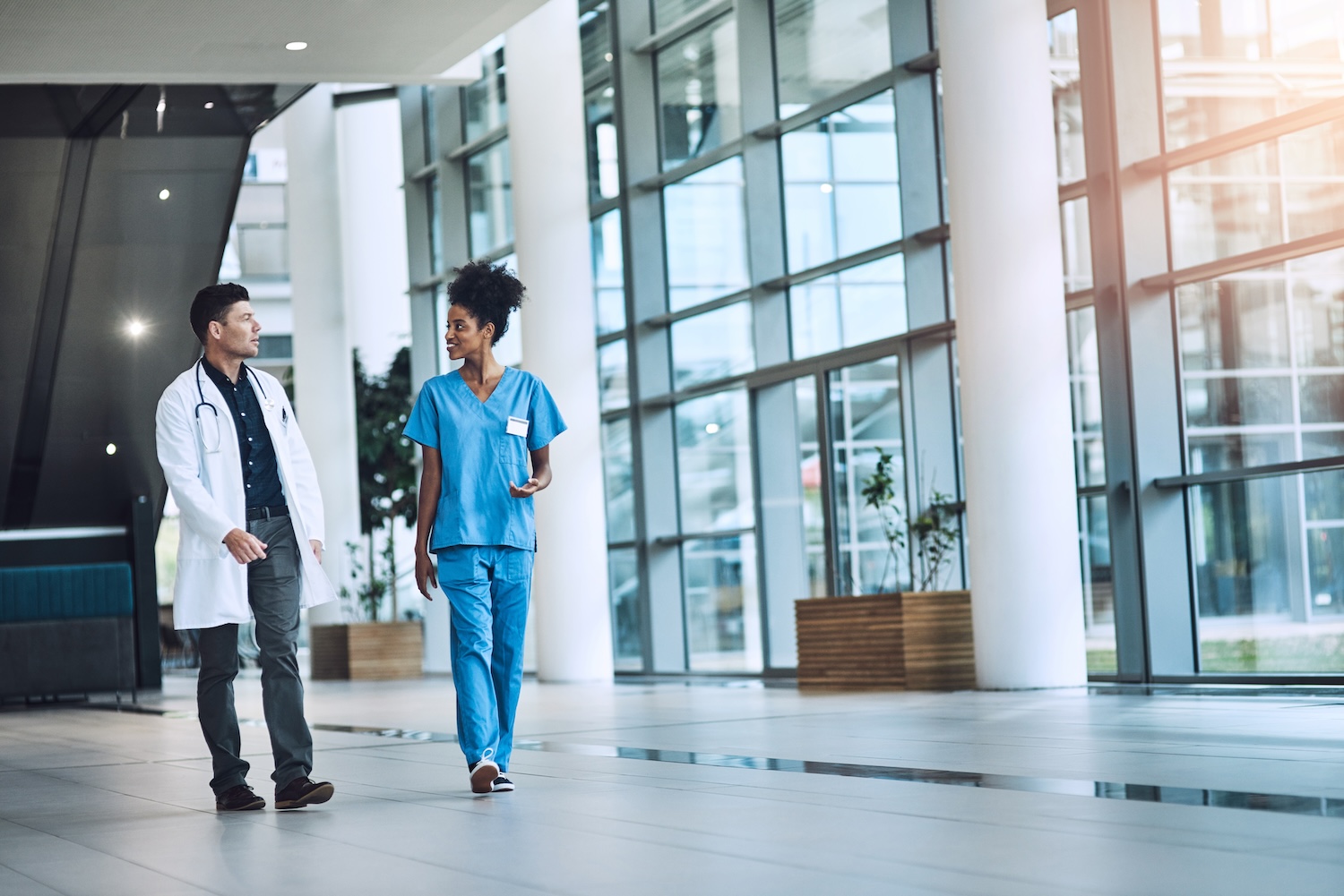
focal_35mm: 85
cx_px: 672
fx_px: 3174
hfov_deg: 23.9
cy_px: 448
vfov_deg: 16.1
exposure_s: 1/640
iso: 320
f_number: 2
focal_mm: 85
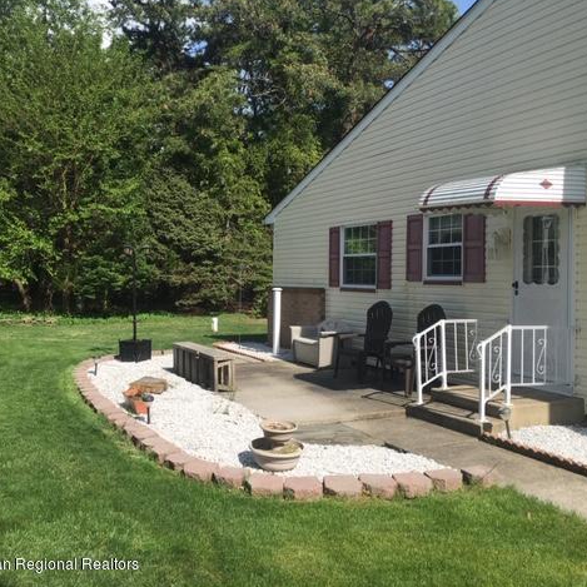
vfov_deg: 47.2
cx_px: 233
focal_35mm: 35
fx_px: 671
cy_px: 289
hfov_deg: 46.9
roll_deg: -0.9
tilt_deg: +0.8
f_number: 2.2
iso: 25
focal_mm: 4.15
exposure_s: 1/1221
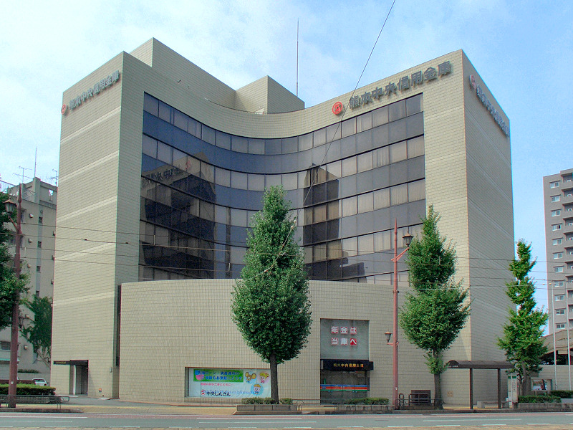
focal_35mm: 33
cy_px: 215
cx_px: 286
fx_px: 546
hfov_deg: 55.4
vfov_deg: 42.9
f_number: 4.5
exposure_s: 1/640
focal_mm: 7.1
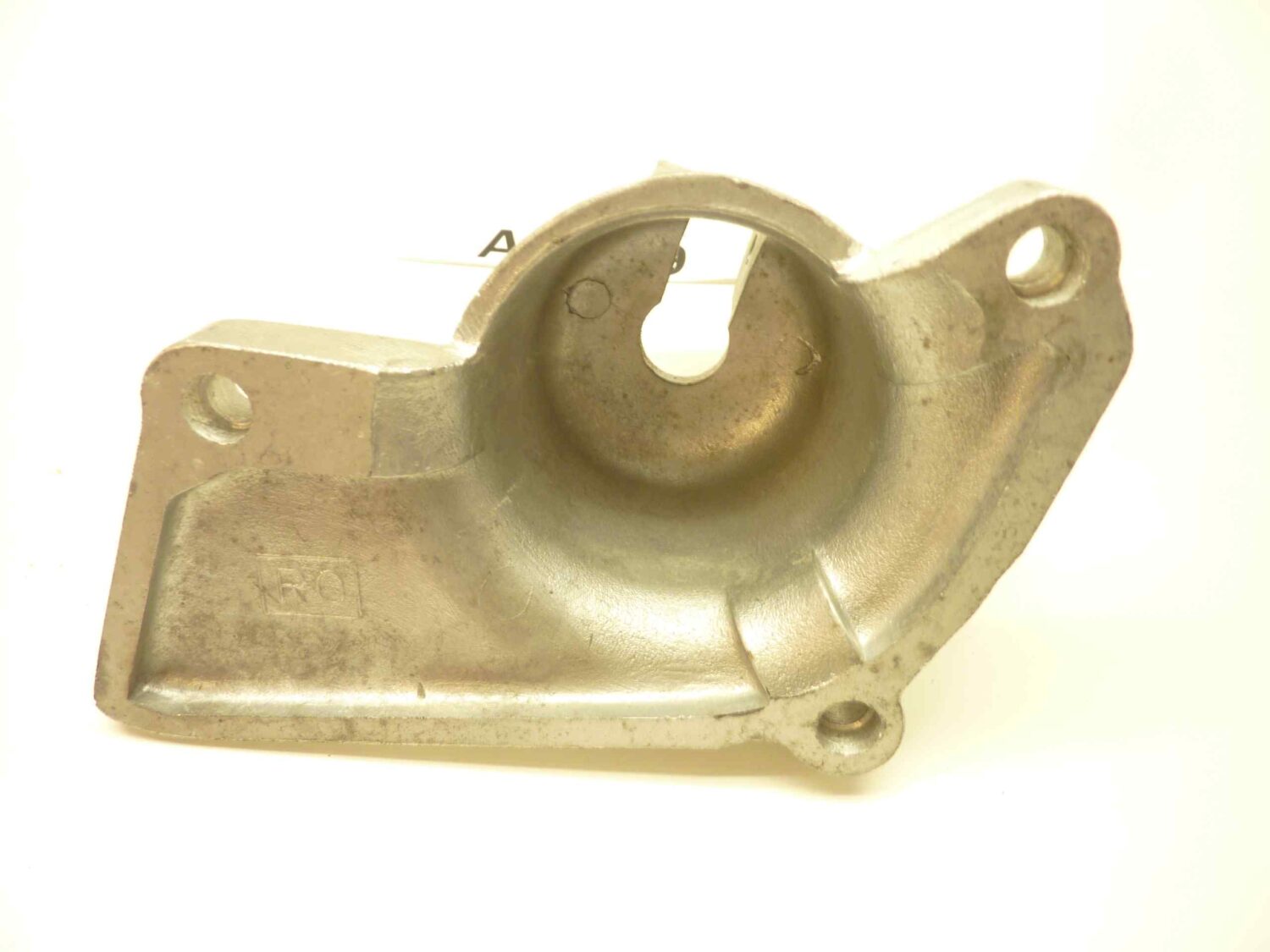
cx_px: 635
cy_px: 476
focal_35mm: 25
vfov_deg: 54.9
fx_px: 917
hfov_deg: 69.4
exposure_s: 1/8
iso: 80
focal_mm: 4.1
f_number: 3.3
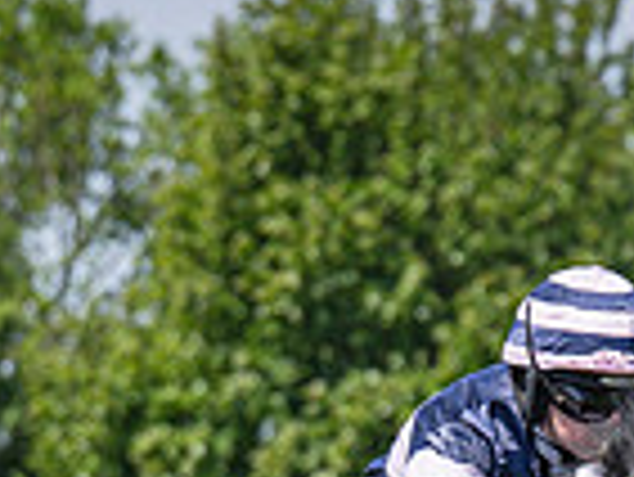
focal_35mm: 790
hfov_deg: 2.5
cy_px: 655
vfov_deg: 1.9
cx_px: 611
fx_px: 14481
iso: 200
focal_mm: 115
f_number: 4
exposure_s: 1/2500
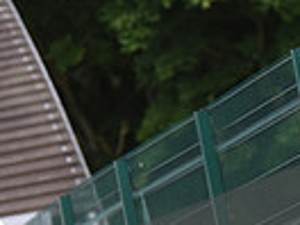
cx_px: -70
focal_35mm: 845
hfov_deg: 2.3
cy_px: 433
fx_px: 7323
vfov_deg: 1.8
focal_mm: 200
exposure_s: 1/1000
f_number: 5.6
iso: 1250
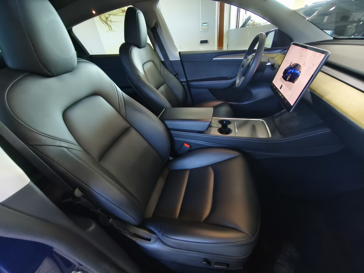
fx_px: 158
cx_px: 182
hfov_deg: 98.2
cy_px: 136
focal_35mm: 15
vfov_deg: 81.7
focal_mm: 1.91
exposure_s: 1/20
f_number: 2.2
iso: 1250
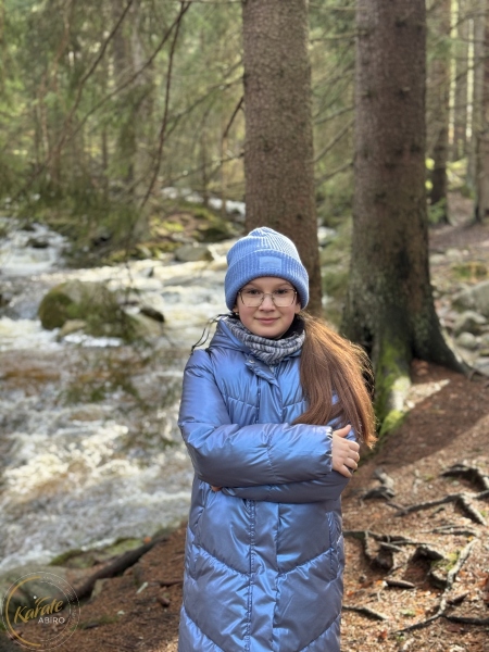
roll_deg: -0.3
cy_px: 326
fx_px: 904
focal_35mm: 48
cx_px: 244
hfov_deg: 30.3
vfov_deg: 39.7
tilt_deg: -8.0
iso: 100
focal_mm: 6.86
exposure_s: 1/80
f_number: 1.78
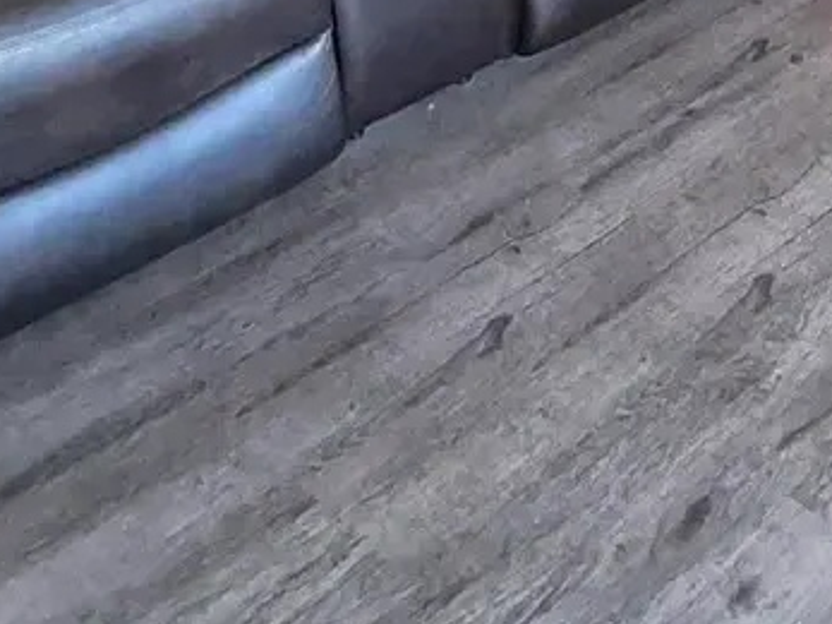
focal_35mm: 60
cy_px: -312
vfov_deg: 20.8
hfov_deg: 28.3
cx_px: 983
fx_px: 1442
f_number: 2.2
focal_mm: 1.74
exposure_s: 1/60
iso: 1250
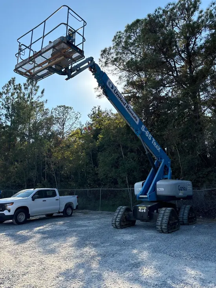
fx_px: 216
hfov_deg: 53.1
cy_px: 144
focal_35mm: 26
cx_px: 108
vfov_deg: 67.3
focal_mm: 5.96
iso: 50
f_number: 1.6
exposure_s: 1/1949
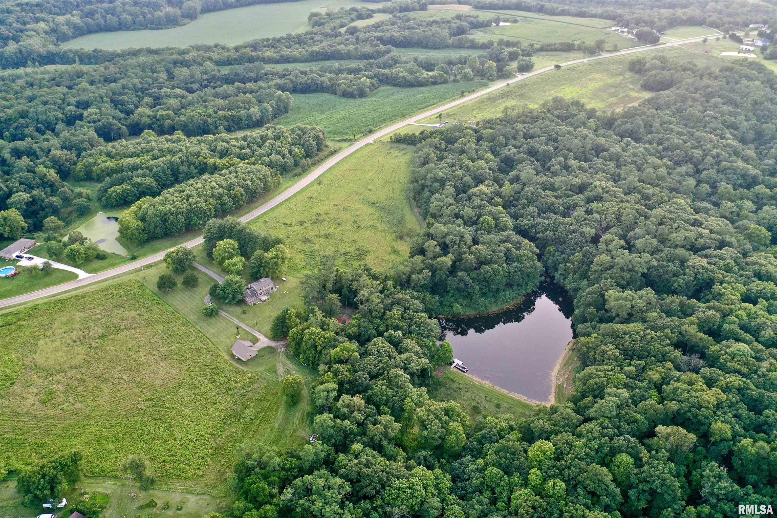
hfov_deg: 65.5
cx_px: 388
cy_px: 259
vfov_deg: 46.4
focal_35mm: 28
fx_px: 604
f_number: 2.8
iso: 160
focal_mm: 10.26
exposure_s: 1/30
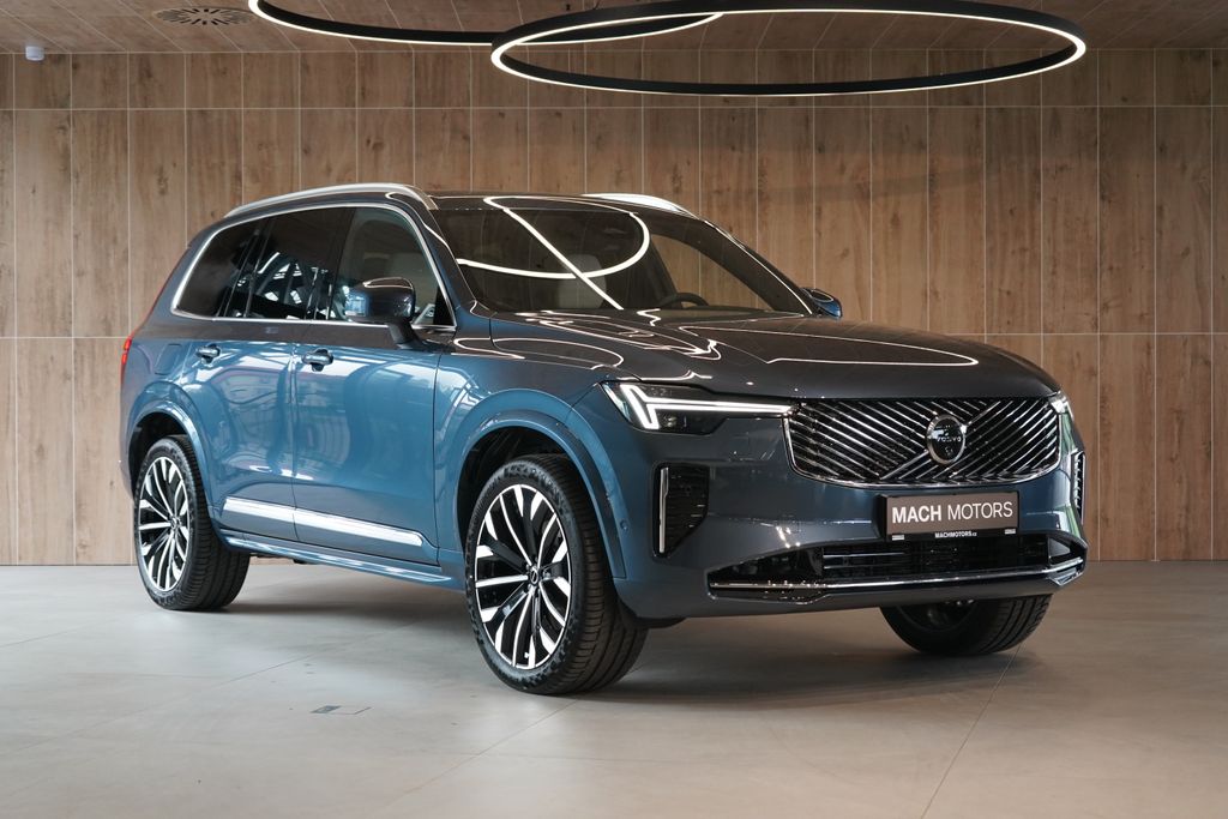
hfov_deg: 32.9
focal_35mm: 61
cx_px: 614
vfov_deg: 22.3
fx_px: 2081
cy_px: 410
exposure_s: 1/160
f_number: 5.6
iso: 2500
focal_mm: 61
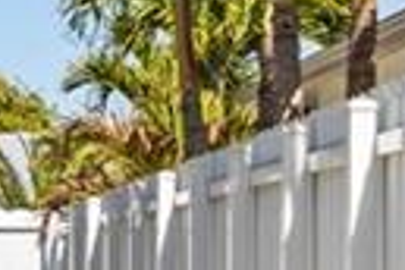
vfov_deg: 5.2
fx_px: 2936
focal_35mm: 261
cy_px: 327
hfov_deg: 7.8
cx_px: -75
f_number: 10
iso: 100
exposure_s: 1/200
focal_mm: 33
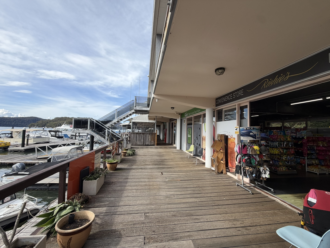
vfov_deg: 85.7
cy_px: 124
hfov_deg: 102.1
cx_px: 165
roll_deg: -1.8
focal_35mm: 14
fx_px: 133
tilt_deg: +2.7
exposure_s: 1/770
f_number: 2.2
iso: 32
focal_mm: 2.22
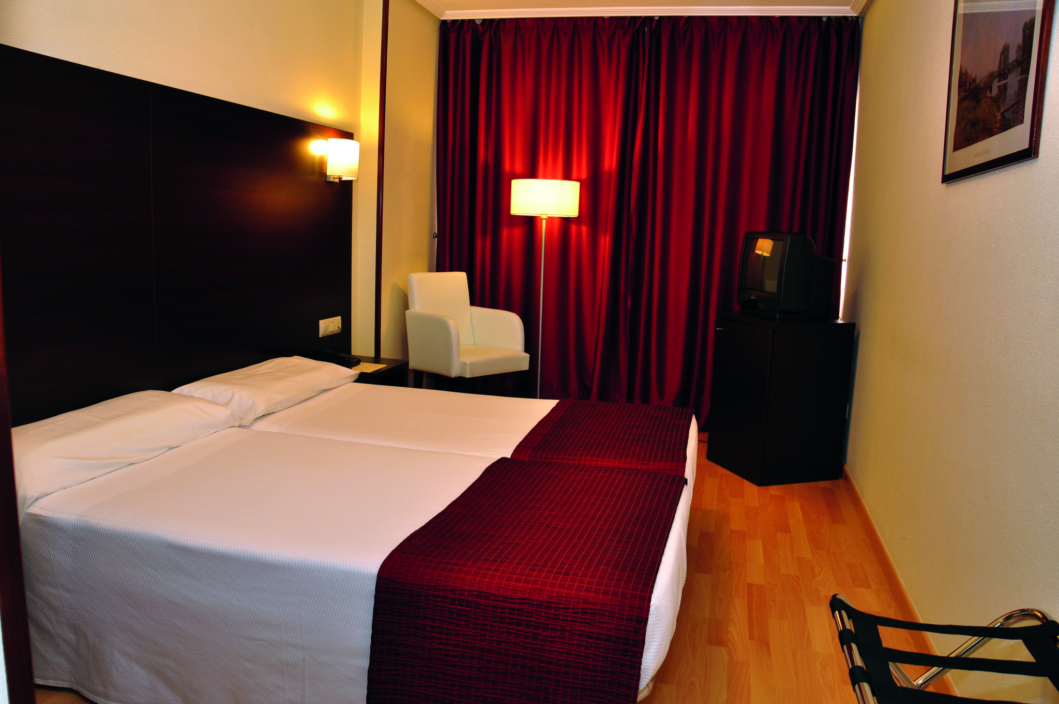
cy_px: 352
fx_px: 793
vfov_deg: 47.8
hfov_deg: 67.4
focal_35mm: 27
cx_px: 530
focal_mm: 18
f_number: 7.1
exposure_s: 1/6
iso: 200
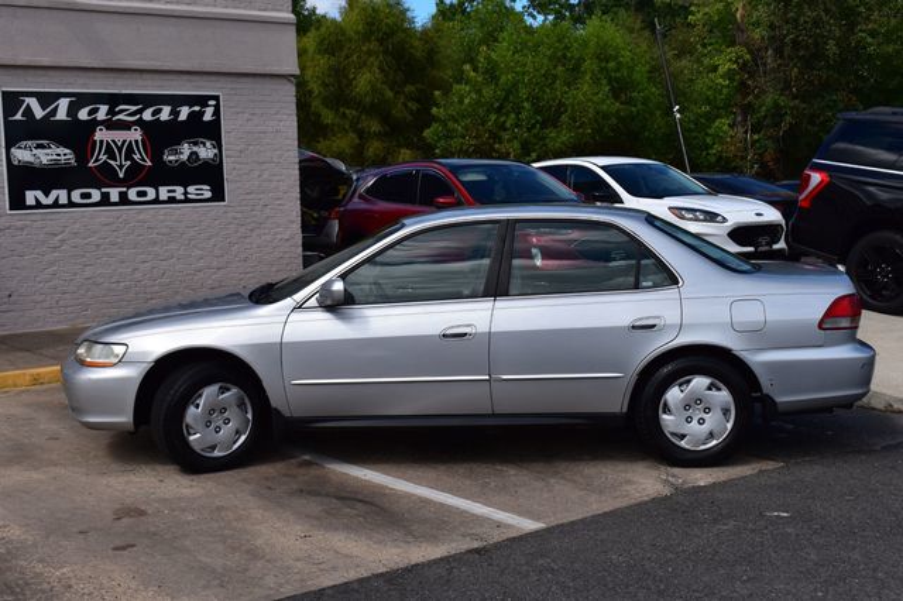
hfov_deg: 41.1
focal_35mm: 48
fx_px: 1203
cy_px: 300
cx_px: 452
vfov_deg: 28.0
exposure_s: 1/500
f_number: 11
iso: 200
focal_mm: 32
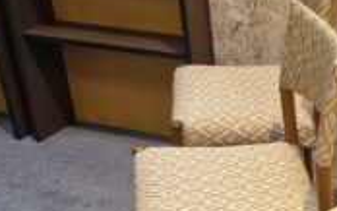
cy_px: 256
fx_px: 772
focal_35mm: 84
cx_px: 339
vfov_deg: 15.0
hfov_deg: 23.6
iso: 500
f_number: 1.8
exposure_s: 1/100
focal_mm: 6.4
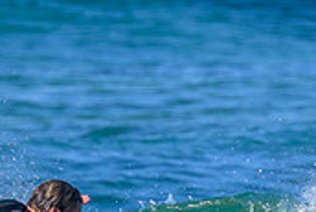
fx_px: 22867
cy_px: 249
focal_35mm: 2603
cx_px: 282
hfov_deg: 0.8
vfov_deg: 0.5
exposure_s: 1/1250
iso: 500
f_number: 8
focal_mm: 560
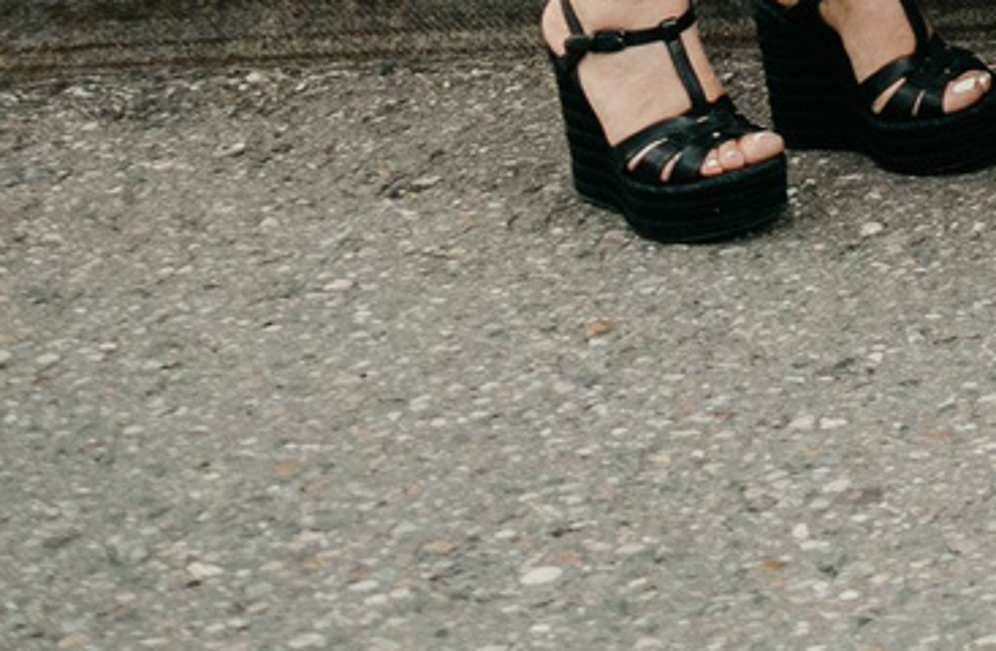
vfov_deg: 6.1
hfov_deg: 8.4
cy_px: -1541
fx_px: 5501
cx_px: 3187
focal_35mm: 200
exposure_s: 1/320
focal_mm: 26
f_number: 4
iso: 200
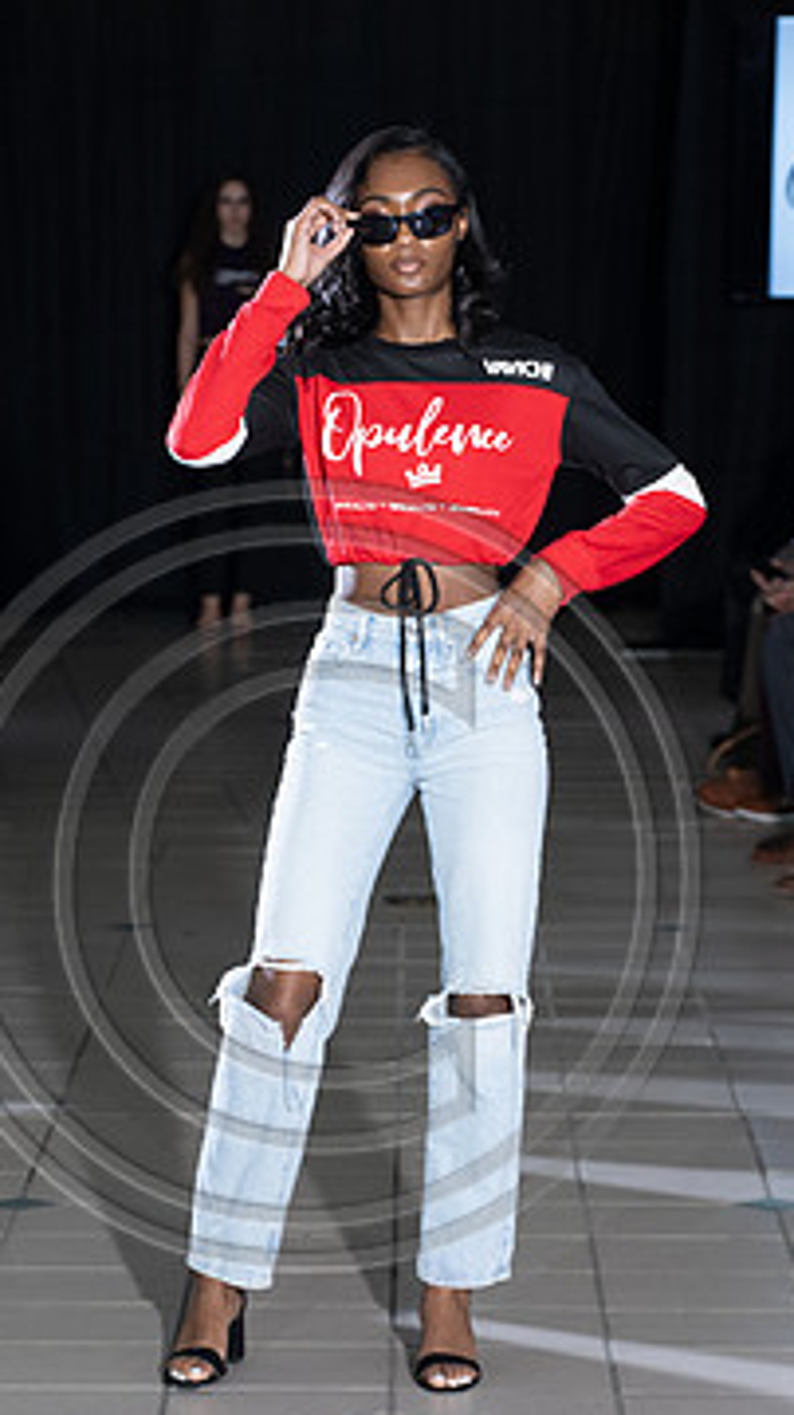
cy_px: 873
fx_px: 5700
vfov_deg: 14.1
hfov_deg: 8.0
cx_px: 303
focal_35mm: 152
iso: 1250
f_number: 6.3
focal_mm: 116
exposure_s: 1/160
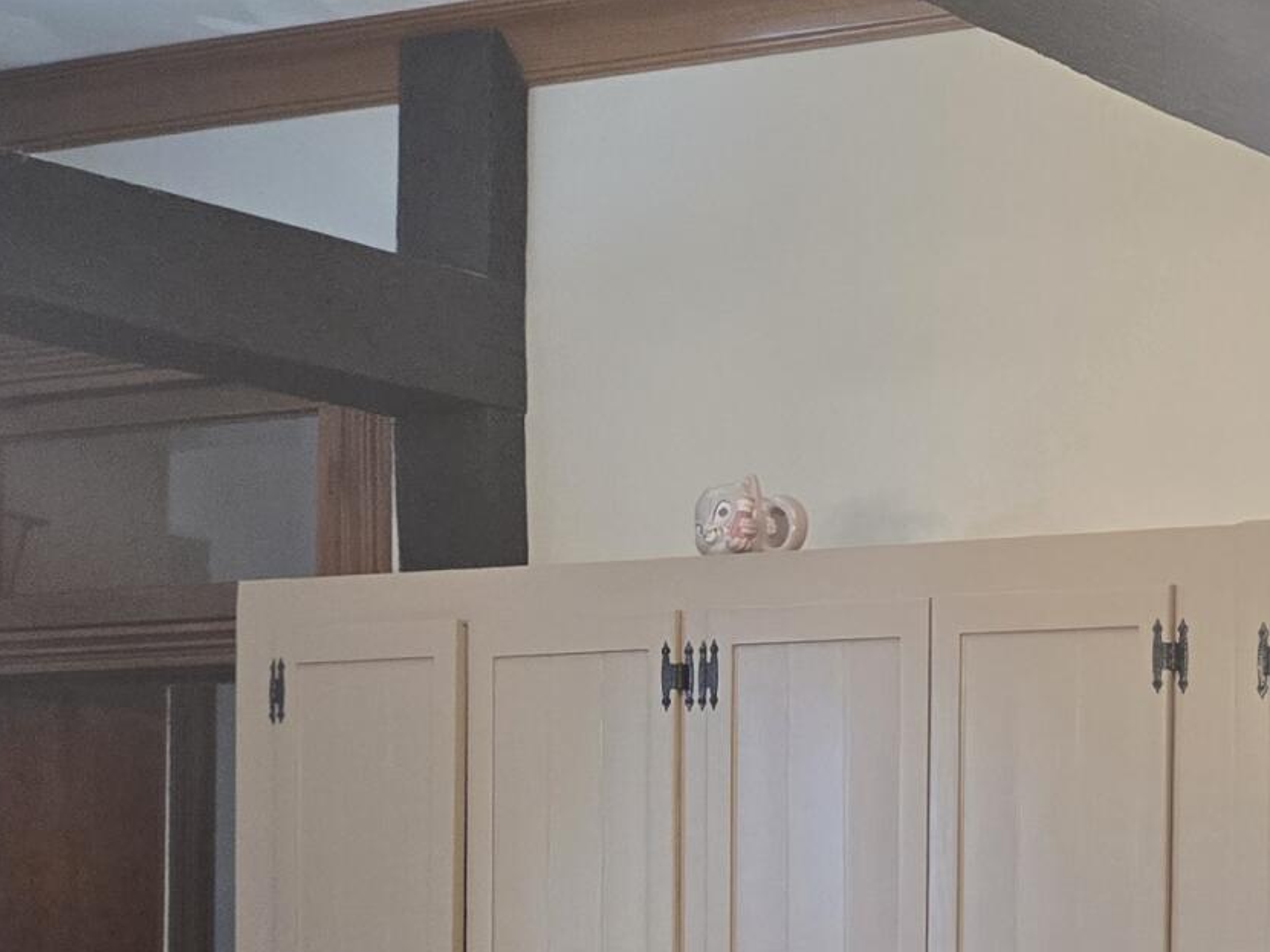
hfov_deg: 20.4
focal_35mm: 83
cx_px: 1863
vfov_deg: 17.1
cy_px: 1106
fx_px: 3045
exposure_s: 1/120
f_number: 1.8
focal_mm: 5.4
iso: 125
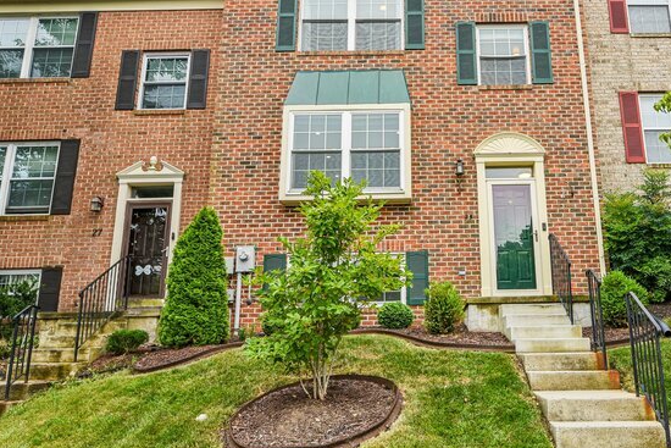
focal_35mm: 30
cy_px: 217
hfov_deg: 60.8
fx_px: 559
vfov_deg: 43.6
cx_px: 433
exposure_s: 1/200
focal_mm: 22
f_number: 8
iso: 400
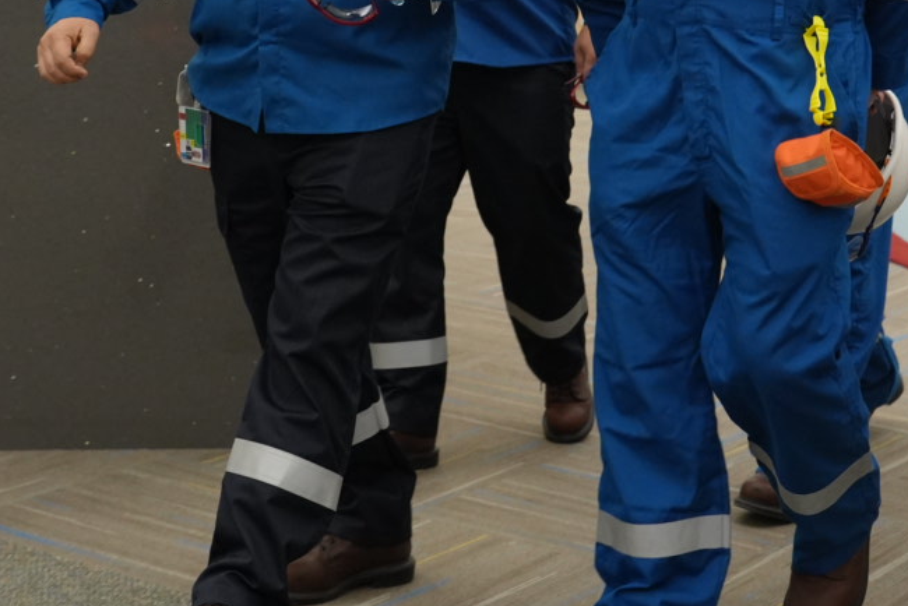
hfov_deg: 23.3
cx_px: 557
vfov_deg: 15.4
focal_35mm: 87
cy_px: 0
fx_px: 2195
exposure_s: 1/160
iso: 2500
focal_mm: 35
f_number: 4
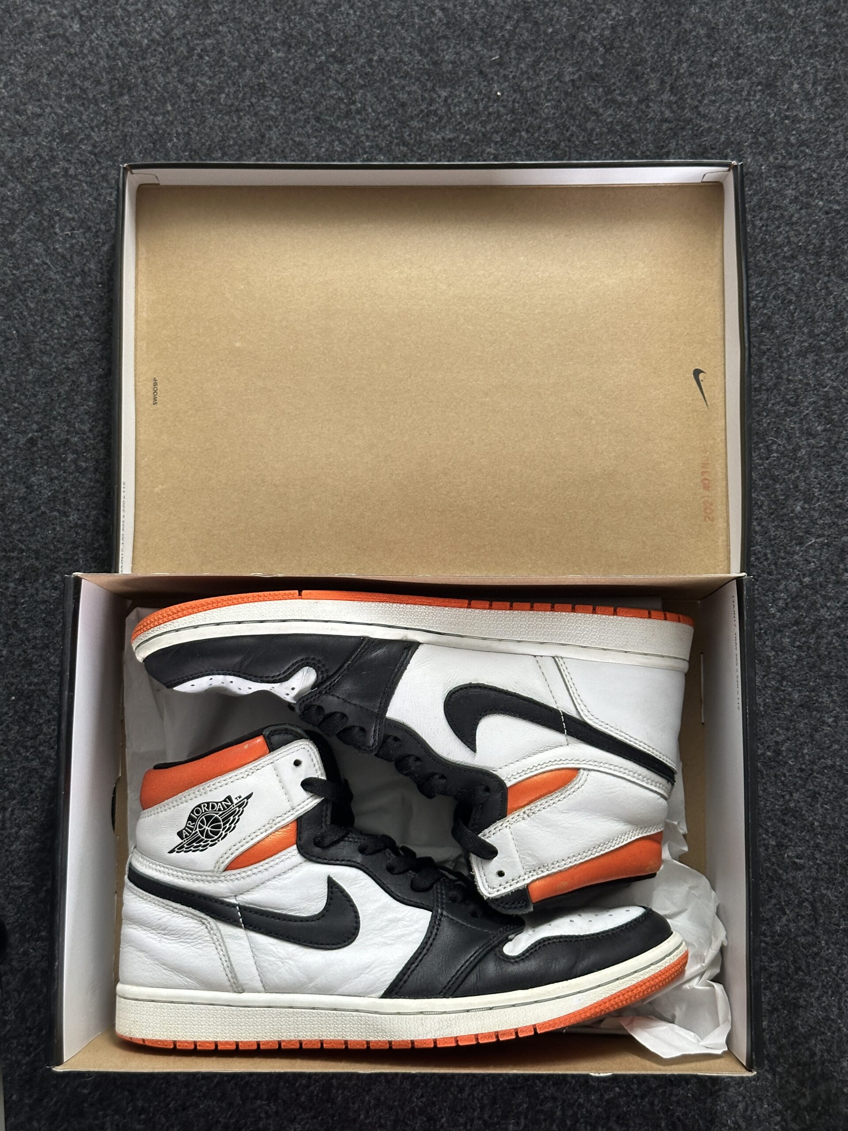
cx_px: 424
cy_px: 566
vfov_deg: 39.7
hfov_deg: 30.3
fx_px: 1568
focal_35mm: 48
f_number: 1.78
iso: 250
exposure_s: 1/50
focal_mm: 6.86
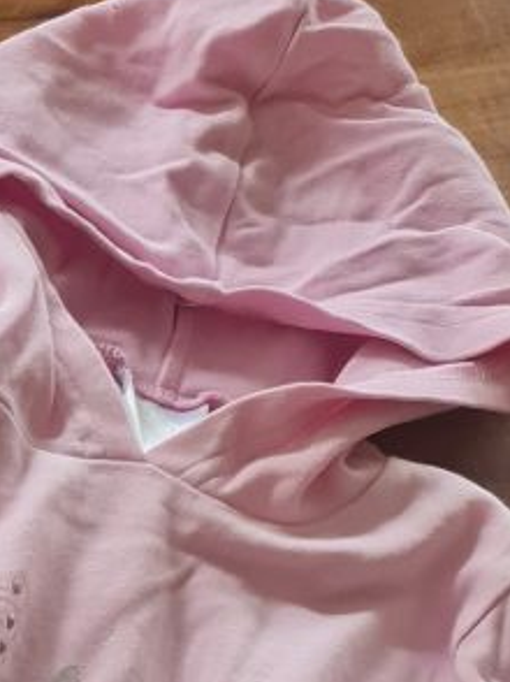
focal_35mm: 118
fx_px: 2321
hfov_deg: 11.4
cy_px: 1374
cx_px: -478
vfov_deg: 14.0
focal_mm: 5.4
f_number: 1.8
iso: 200
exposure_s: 1/100
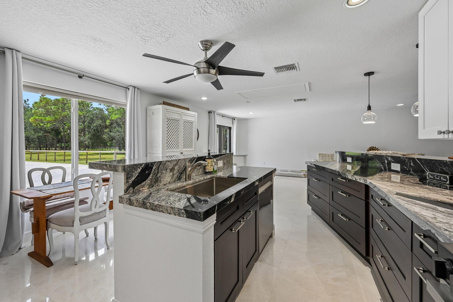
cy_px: 151
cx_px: 226
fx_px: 176
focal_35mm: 14
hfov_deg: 104.3
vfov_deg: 81.2
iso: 3200
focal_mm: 14
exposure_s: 1/1000
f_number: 8
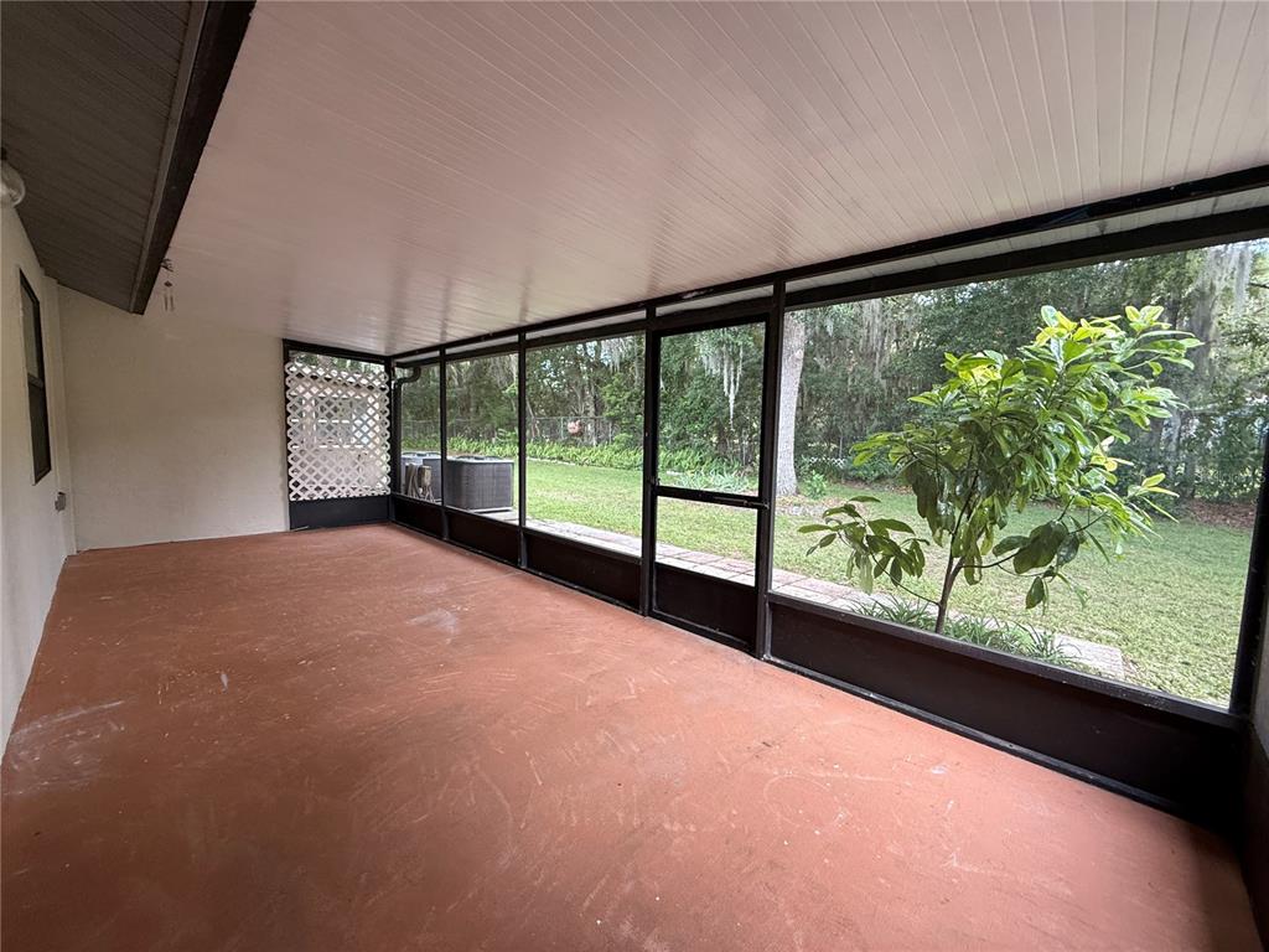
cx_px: 634
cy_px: 476
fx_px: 513
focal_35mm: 14
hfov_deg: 102.1
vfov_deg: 85.7
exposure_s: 1/99
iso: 200
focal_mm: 2.22
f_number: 2.2
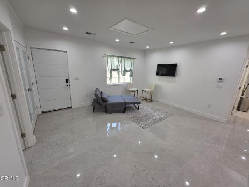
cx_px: 124
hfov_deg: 106.2
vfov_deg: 89.9
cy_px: 94
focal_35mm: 13
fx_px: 94
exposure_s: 1/120
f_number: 1.9
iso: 80
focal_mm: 2.2
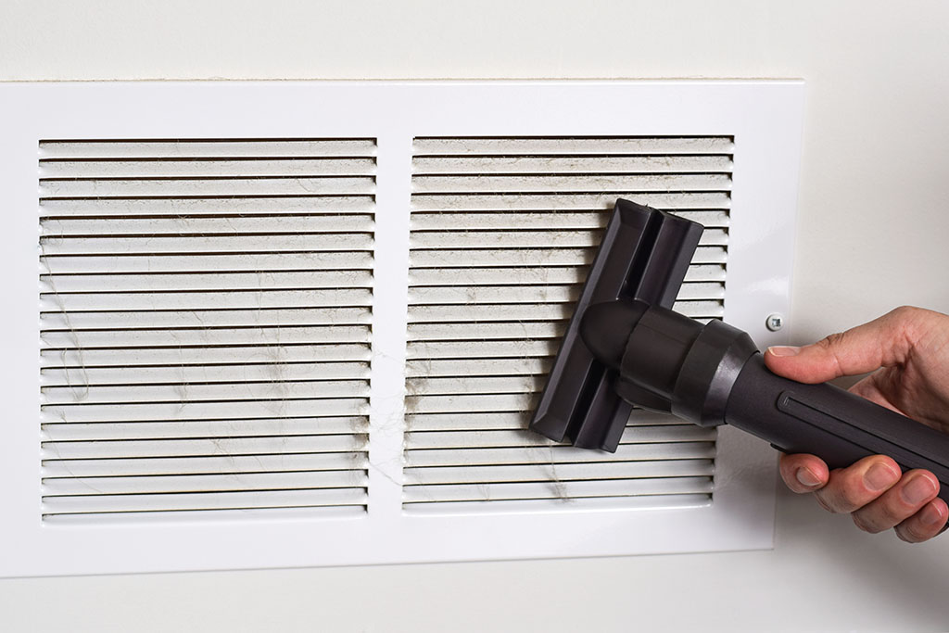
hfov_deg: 27.0
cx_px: 474
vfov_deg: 18.2
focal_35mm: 75
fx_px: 1977
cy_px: 316
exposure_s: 1/15
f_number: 5
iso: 100
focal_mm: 50
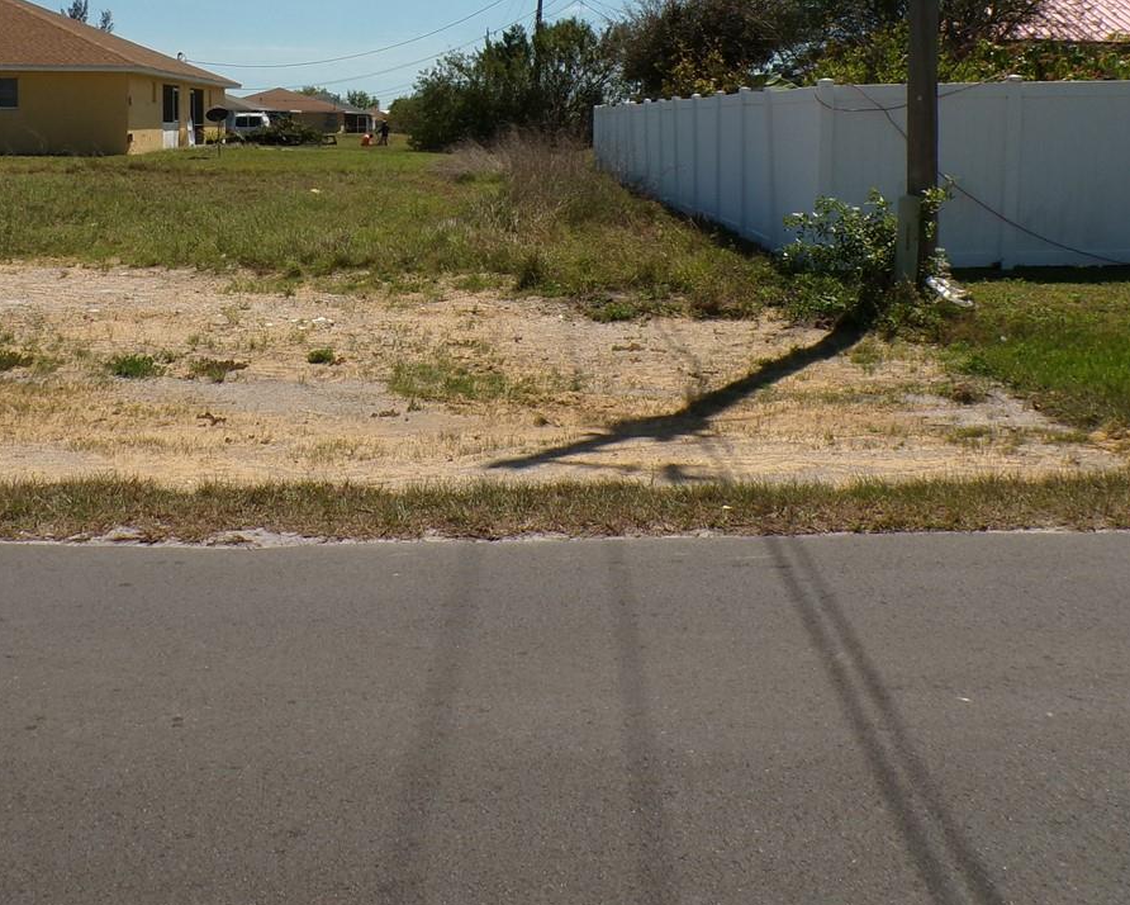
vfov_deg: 35.0
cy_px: 232
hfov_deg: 43.7
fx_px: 1405
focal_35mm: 42
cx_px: 479
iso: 100
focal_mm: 4.3
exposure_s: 1/800
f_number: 5.8
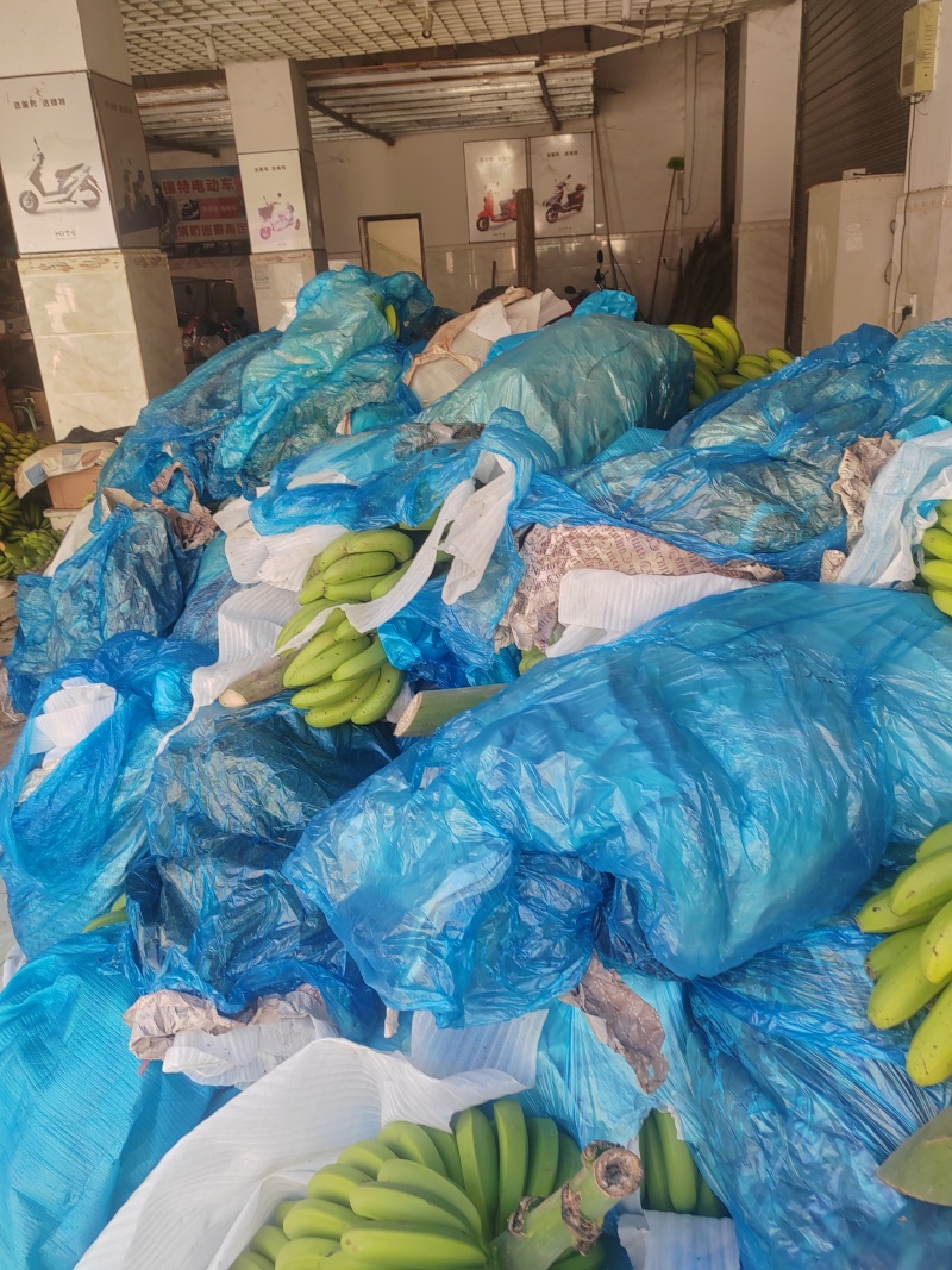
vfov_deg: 65.3
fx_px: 990
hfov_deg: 51.3
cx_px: 476
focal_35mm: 27
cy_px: 635
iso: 100
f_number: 1.9
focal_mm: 5.52
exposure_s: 1/100
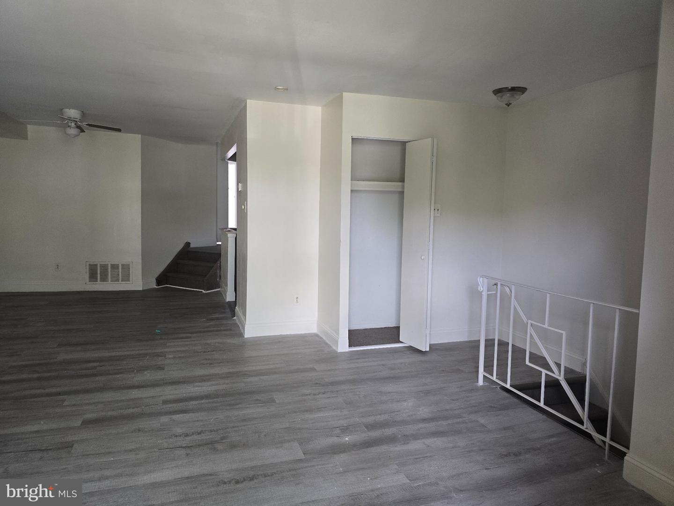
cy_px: 253
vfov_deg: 58.9
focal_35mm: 23
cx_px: 337
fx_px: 448
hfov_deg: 73.9
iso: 250
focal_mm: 6.3
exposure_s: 1/120
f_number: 1.7
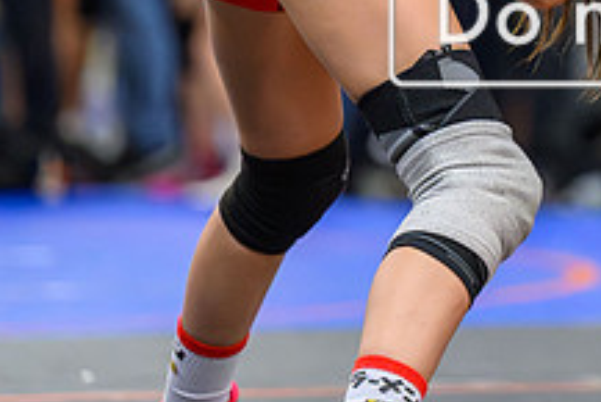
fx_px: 8469
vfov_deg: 2.7
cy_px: -65
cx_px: 593
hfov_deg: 4.1
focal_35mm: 507
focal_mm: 165
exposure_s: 1/640
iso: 11400
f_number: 2.8
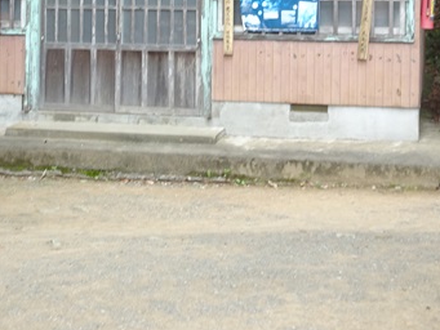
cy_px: -1
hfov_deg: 23.7
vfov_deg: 17.6
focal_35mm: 82
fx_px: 1043
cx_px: 139
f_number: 4
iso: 80
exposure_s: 1/50
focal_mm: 6.8
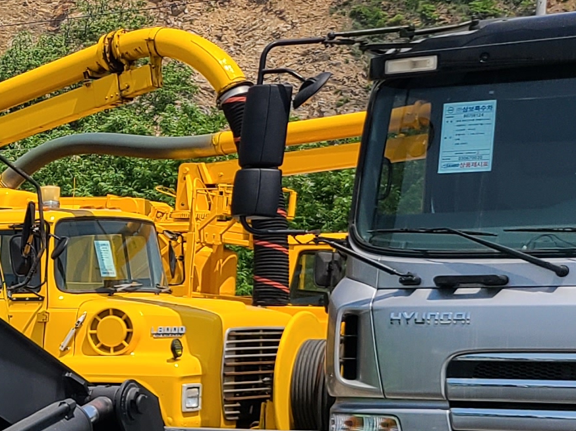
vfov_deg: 12.1
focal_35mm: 120
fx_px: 1996
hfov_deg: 14.1
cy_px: 494
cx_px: -534
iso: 40
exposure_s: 1/3117
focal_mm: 5.4
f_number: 1.8
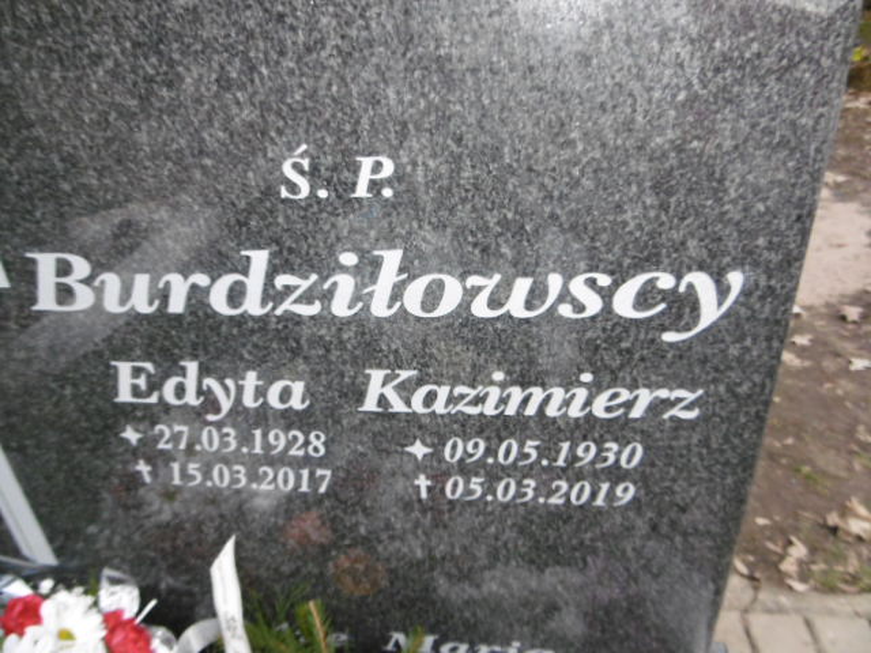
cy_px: 326
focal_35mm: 24
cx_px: 436
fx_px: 604
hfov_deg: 71.6
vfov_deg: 56.8
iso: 320
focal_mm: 4.3
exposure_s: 1/60
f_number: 7.8
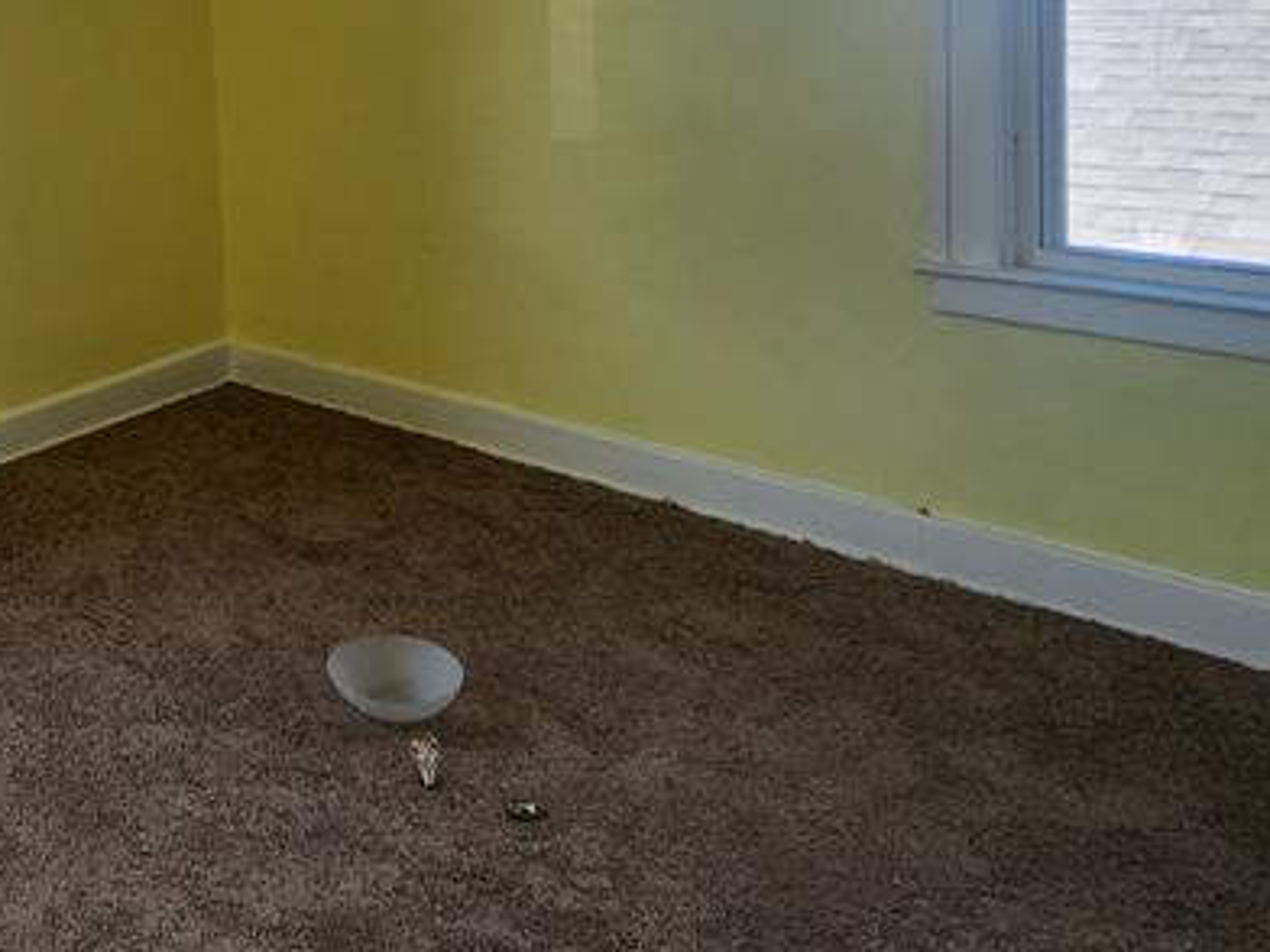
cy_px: 78
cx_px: -71
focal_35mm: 34
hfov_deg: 43.8
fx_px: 1247
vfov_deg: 38.6
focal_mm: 2.2
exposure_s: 1/60
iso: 50
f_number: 2.2
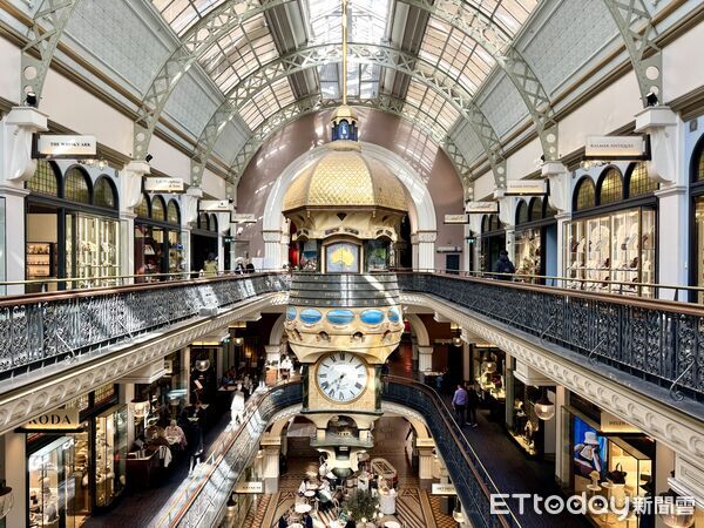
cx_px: 352
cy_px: 264
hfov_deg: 71.6
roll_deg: -0.4
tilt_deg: -0.3
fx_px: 488
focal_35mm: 24
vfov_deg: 56.8
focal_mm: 6.76
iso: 64
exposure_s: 1/100
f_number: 1.78
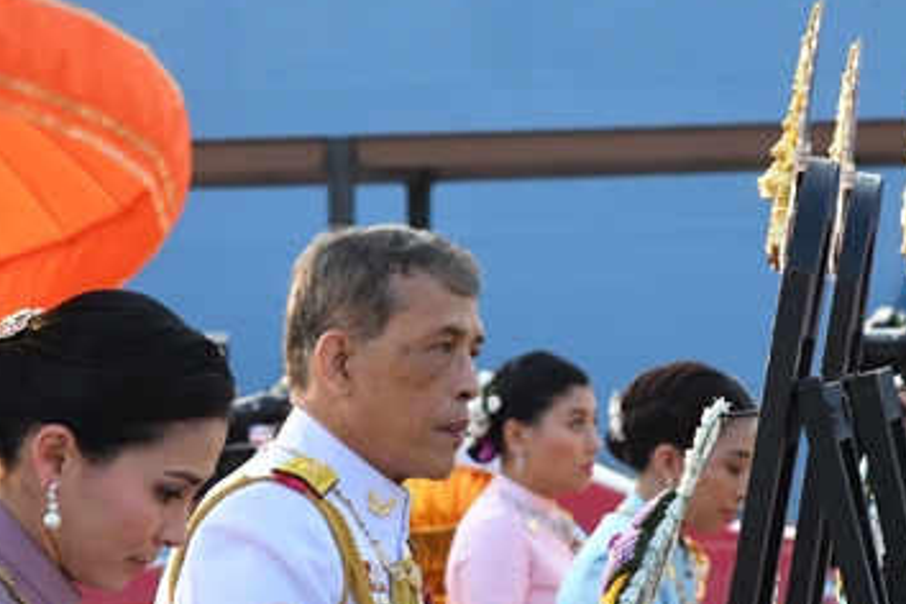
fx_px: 8103
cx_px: 212
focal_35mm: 322
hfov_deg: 6.4
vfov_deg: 4.3
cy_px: 737
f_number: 9
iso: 1000
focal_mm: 92
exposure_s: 1/250
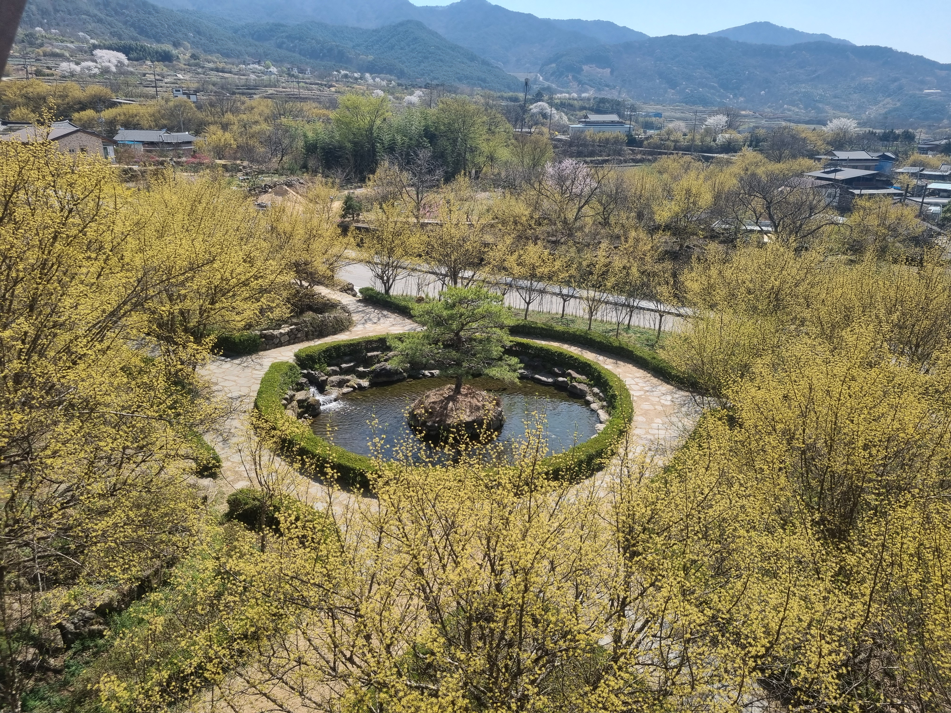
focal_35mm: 26
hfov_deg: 67.3
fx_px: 714
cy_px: 356
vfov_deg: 53.1
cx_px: 476
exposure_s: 1/2112
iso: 50
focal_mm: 5.4
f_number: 1.8
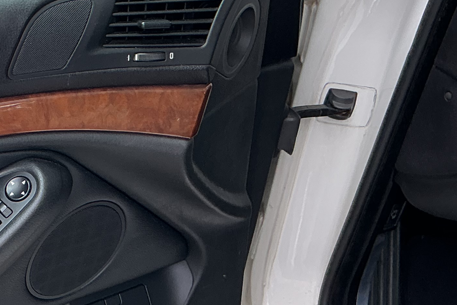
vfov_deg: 15.8
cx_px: -48
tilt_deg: -36.9
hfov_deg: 22.3
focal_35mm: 86
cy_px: 237
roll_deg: +4.5
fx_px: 1092
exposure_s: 1/190
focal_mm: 3
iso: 20
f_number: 1.8
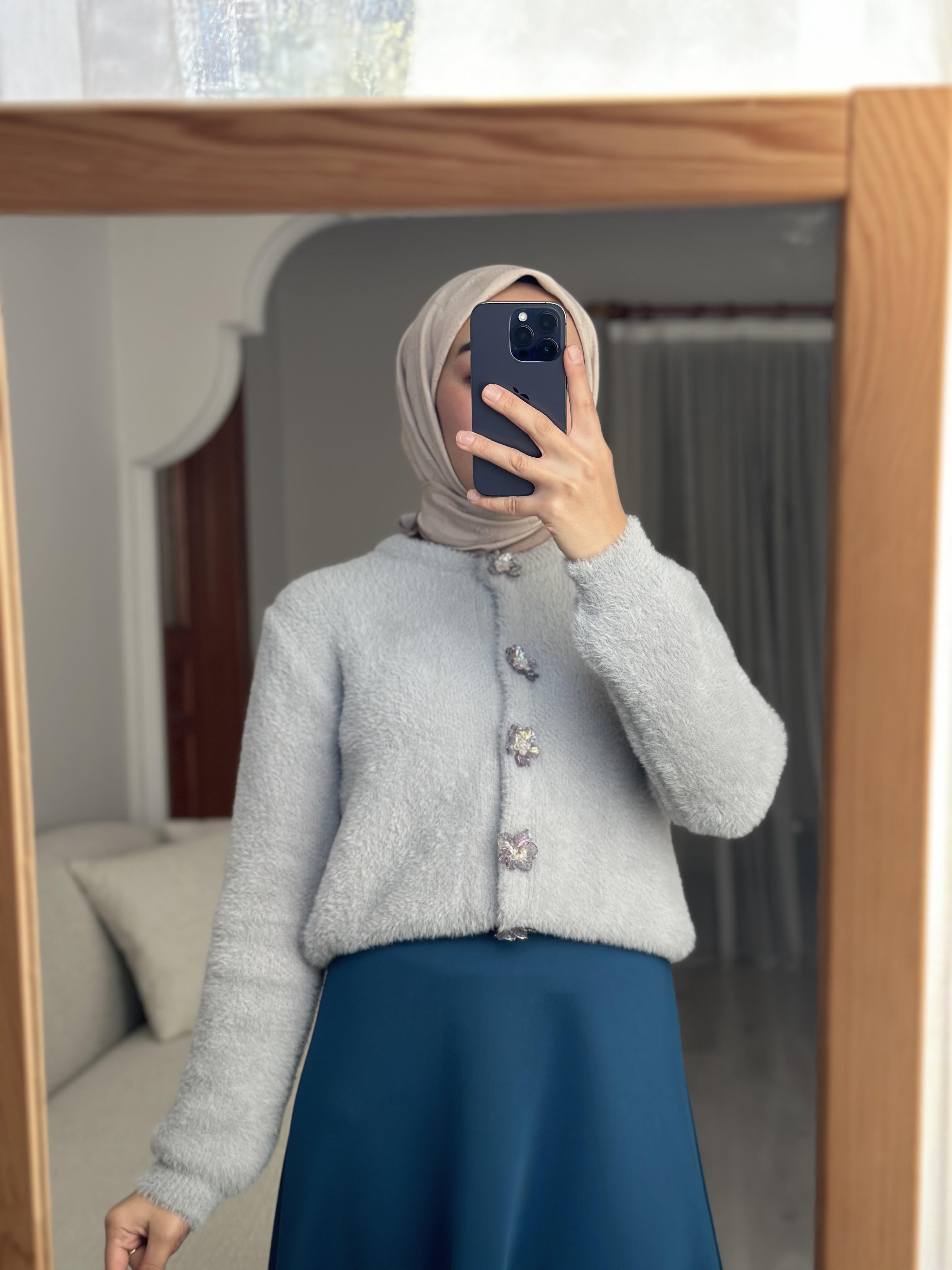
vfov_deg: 39.7
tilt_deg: -15.7
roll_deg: +0.9
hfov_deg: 30.3
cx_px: 476
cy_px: 635
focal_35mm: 48
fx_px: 1760
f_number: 1.78
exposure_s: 1/216
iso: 80
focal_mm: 6.86
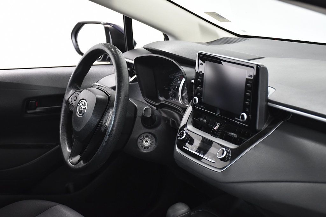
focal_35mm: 72
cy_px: 108
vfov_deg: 18.9
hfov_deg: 28.1
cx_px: 163
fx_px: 652
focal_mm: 48
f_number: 4.5
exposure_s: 1/200
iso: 2500
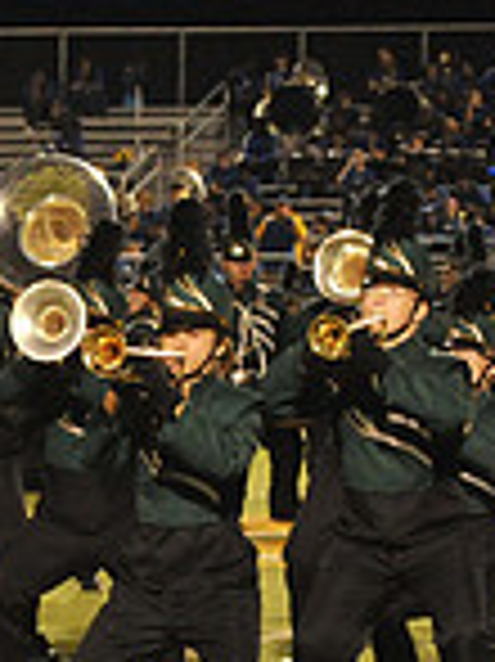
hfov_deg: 4.8
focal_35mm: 304
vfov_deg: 6.5
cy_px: 468
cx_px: -693
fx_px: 5805
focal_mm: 80
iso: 5000
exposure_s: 1/200
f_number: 5.6
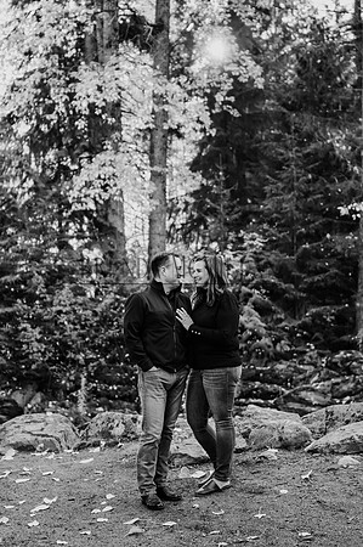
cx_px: 182
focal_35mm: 57
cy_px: 272
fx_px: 866
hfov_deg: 23.7
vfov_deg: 35.0
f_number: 1.8
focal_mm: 35
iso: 400
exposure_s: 1/500
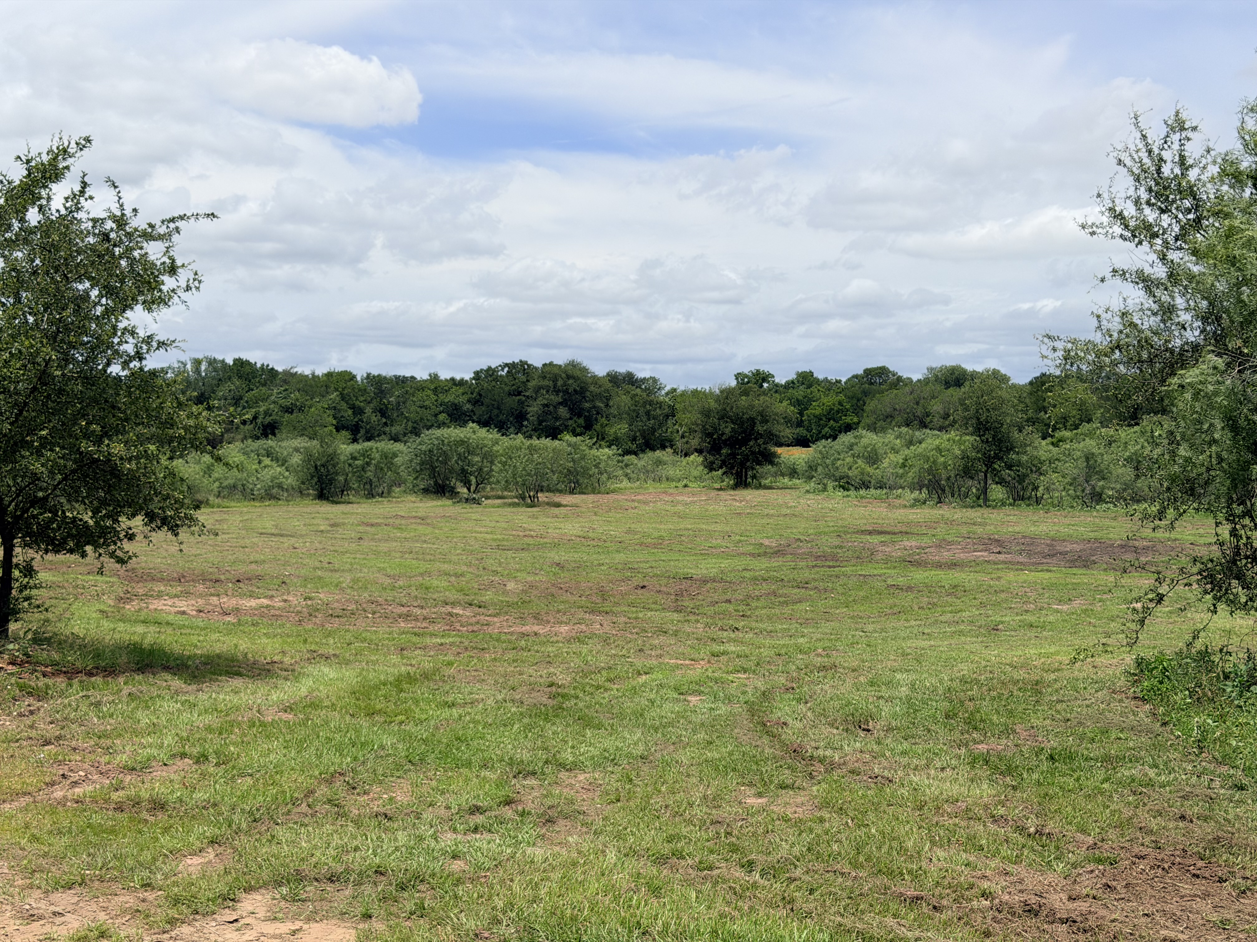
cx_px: 628
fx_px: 1743
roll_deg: -0.3
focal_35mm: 48
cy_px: 471
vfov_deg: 30.3
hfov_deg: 39.7
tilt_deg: -0.7
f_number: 1.78
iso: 64
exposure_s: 1/7874
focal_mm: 6.76
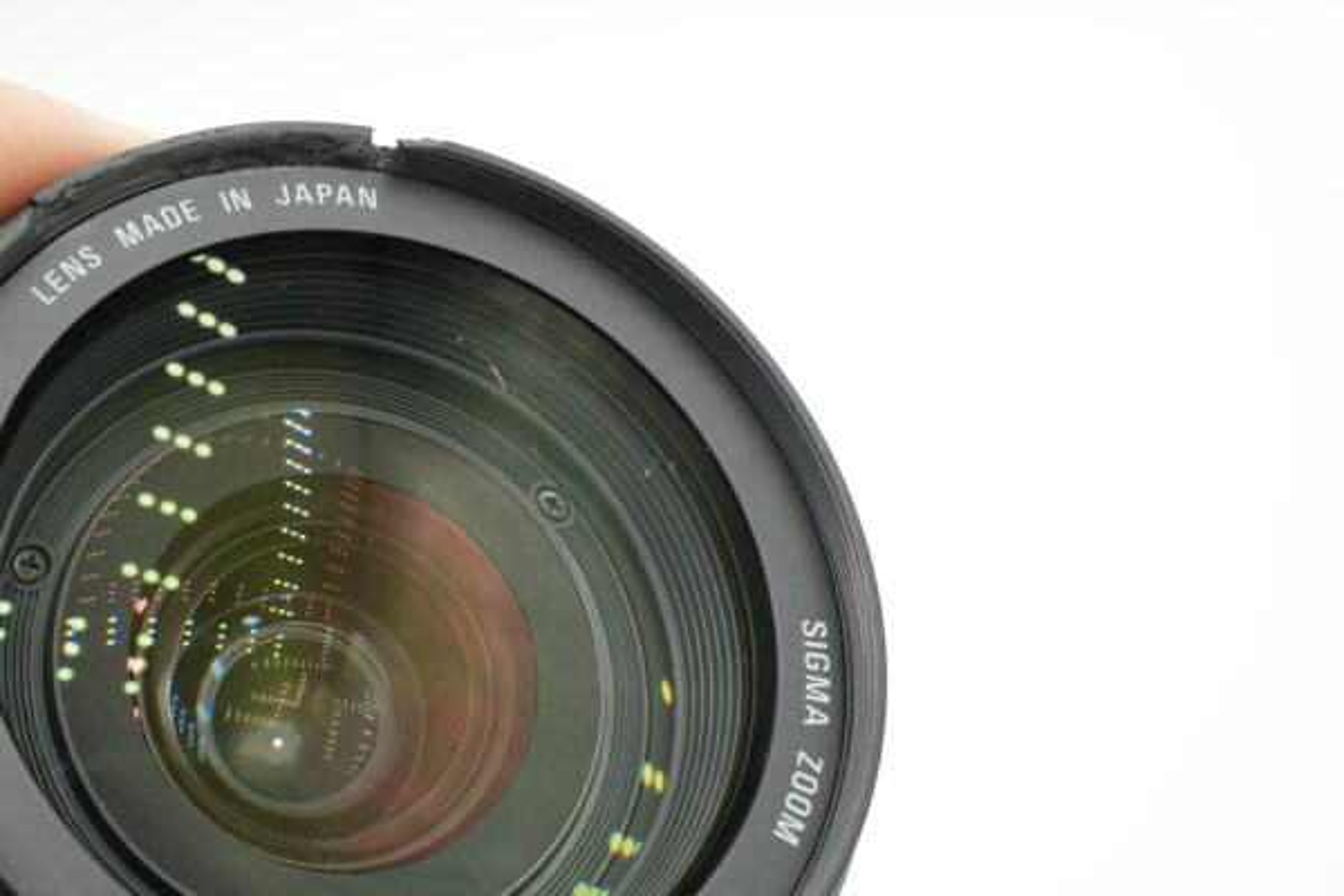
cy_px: 448
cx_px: 672
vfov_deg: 13.0
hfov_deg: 19.5
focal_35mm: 105
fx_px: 3920
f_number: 11
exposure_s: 1/125
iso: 640
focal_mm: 70
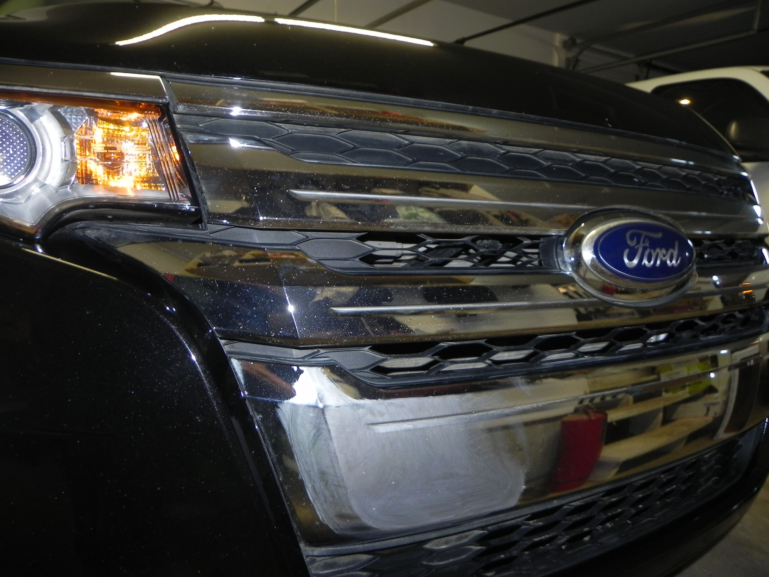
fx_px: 578
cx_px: 384
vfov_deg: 53.1
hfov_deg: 67.3
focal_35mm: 26
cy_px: 288
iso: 200
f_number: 2.8
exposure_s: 1/30
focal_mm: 4.6
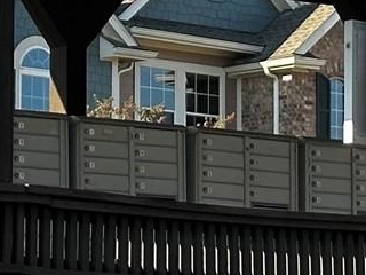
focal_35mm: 307
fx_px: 3246
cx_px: 186
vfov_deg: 4.8
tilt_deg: +7.2
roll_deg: +0.1
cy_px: 48
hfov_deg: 6.5
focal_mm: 6.86
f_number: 1.78
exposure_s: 1/1815
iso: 64
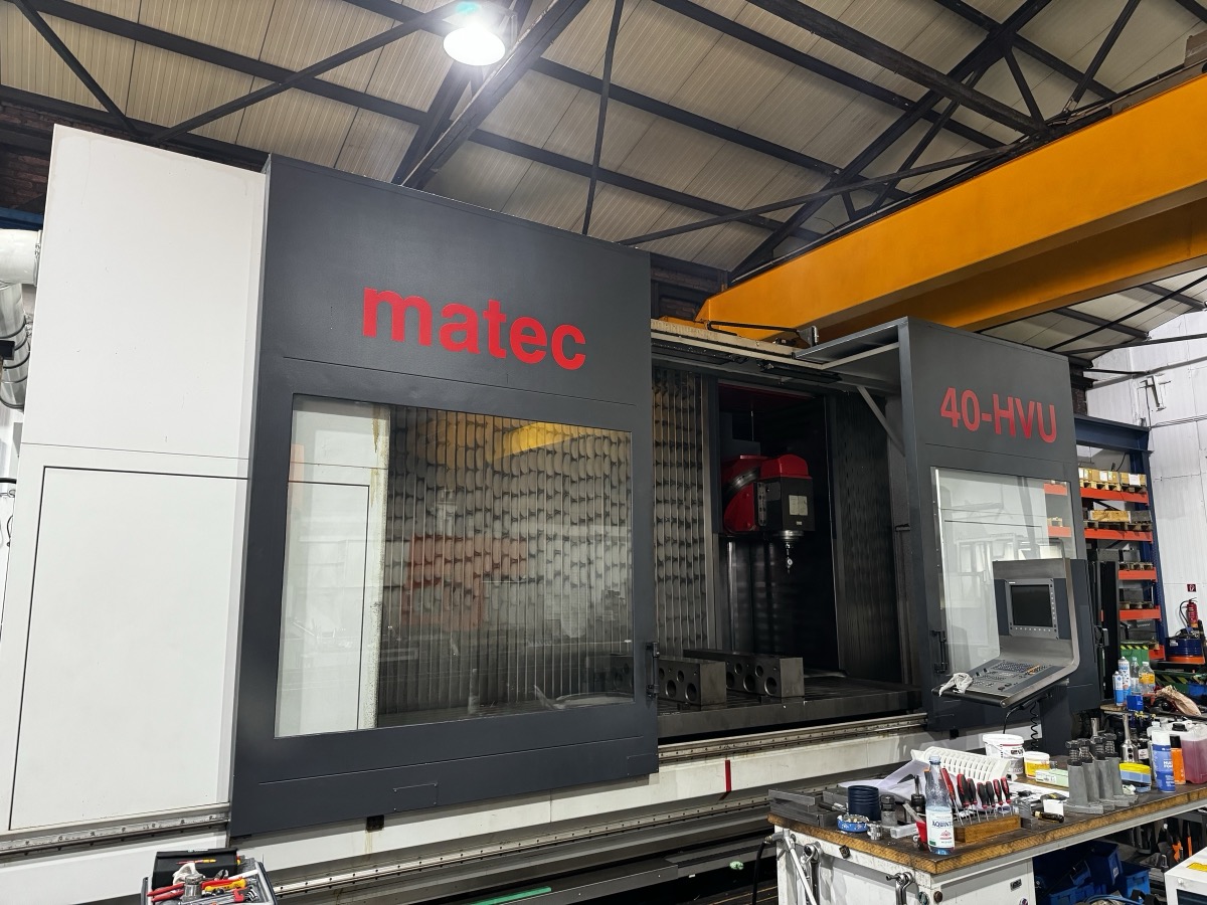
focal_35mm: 24
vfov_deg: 56.8
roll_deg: +0.3
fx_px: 837
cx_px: 604
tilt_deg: +9.9
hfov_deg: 71.6
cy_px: 452
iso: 400
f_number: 1.78
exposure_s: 1/50
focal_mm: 6.76
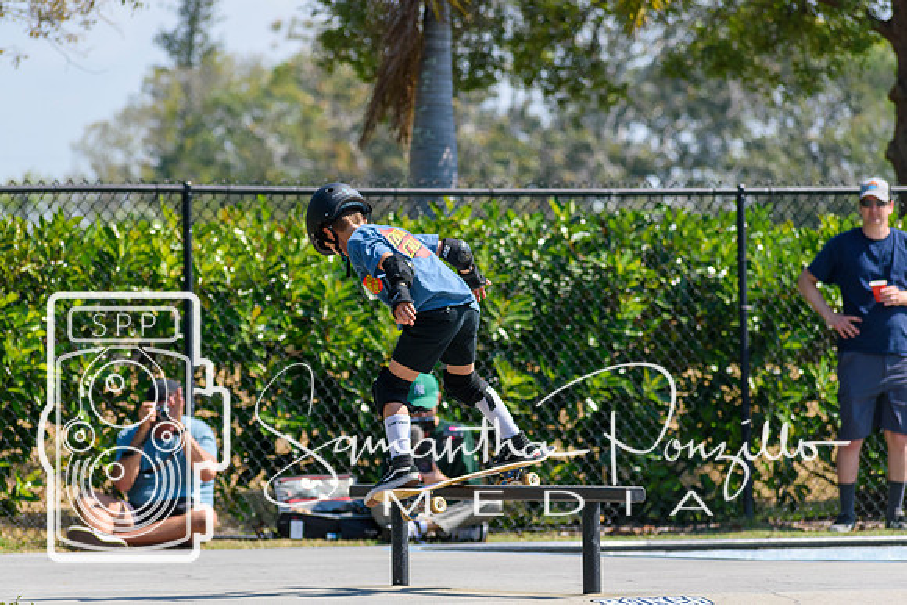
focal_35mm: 262
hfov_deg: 7.8
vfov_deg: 5.2
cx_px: 454
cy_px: 302
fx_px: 6615
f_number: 5
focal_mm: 175
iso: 400
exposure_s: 1/1600
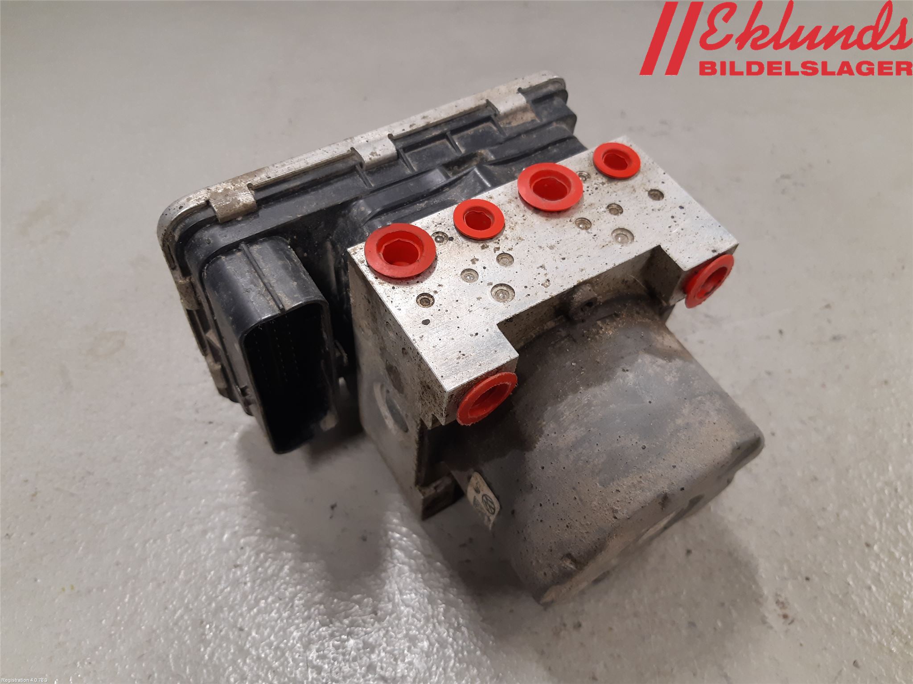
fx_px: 686
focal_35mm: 26
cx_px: 456
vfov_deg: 53.1
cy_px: 342
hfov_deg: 67.3
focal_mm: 3.93
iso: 125
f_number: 1.7
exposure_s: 1/50
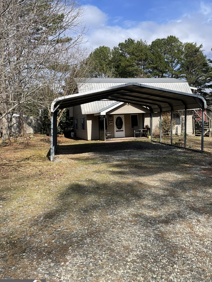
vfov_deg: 59.9
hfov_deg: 46.7
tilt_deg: -1.1
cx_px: 119
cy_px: 133
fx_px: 245
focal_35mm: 30
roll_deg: +3.5
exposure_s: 1/2564
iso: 32
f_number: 1.6
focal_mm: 4.2
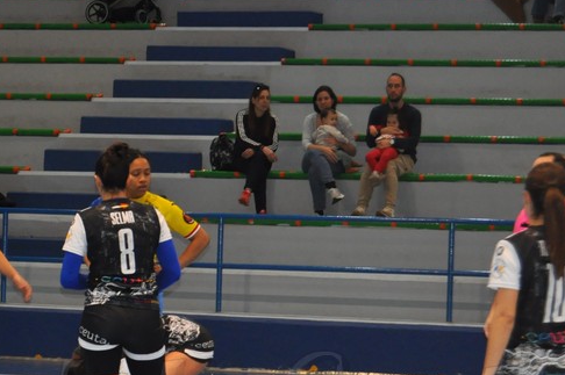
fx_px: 3076
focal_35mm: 196
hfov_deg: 10.4
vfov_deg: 7.0
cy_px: 266
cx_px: -24
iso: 800
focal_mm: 55
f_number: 5.6
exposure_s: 1/60
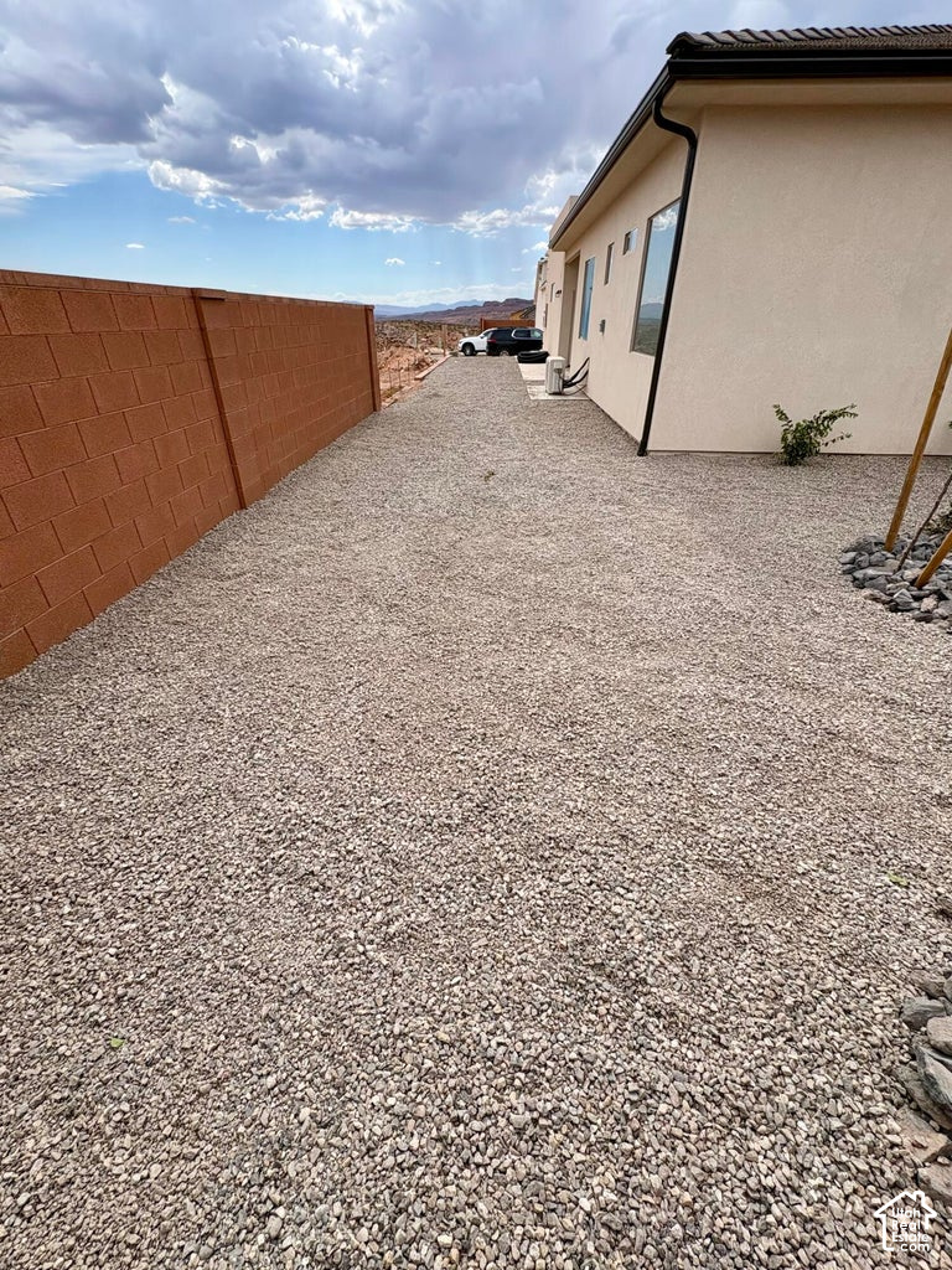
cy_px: 635
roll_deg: +0.8
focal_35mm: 14
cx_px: 476
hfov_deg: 85.7
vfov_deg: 102.1
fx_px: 513
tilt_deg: -29.8
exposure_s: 1/1880
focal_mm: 2.22
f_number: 2.2
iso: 50
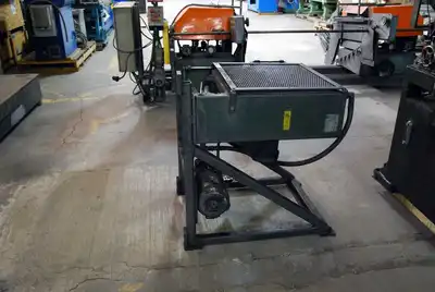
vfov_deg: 40.1
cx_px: 218
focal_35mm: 33
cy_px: 146
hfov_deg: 57.2
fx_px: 399
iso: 1600
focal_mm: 22
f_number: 3.8
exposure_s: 1/20
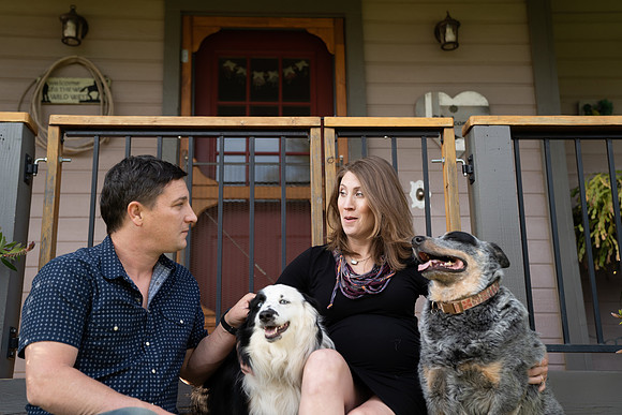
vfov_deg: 29.9
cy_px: 208
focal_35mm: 45
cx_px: 311
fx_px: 778
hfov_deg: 43.6
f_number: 2.8
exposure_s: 1/250
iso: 125
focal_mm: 45
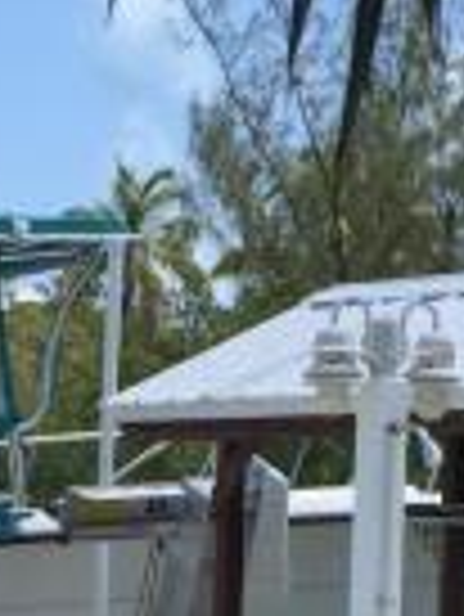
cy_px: 989
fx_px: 2891
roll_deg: -1.8
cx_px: 72
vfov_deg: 11.6
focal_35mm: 162
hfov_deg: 9.1
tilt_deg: -6.7
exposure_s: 1/1799
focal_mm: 4.15
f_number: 2.2
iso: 32
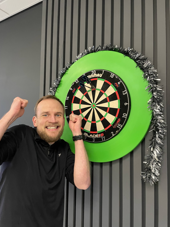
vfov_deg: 67.3
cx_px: 85
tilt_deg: +3.7
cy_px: 114
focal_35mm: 26
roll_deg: -1.0
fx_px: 170
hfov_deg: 53.1
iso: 500
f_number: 1.6
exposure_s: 1/50
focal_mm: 4.2
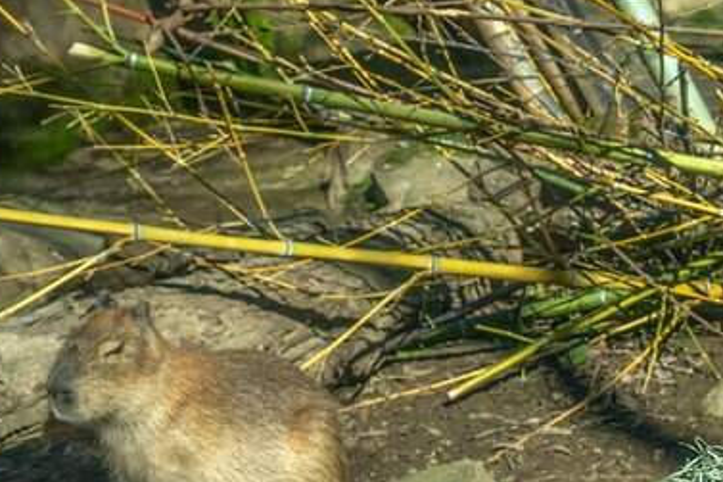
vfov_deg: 9.7
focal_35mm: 140
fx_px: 2810
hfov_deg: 14.2
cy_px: 455
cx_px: 846
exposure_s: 1/1600
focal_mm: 44
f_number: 5.6
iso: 200
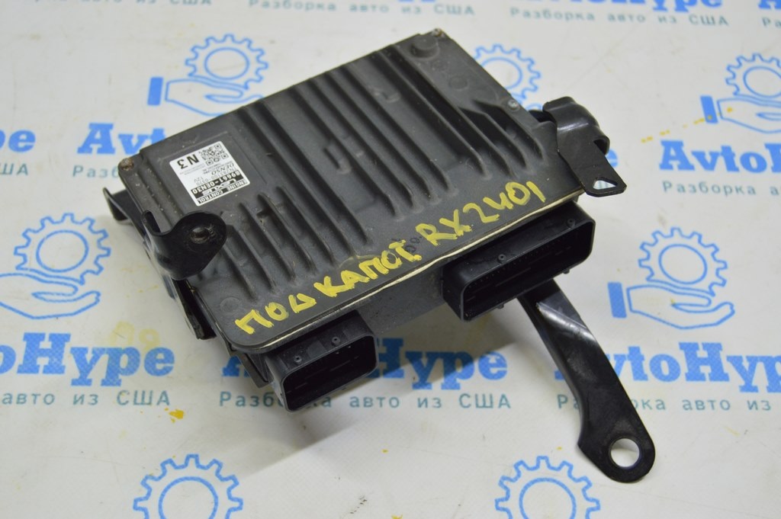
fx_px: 1040
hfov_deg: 41.1
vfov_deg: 28.0
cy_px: 260
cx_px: 390
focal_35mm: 48
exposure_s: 1/25
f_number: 5.6
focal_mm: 32
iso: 400
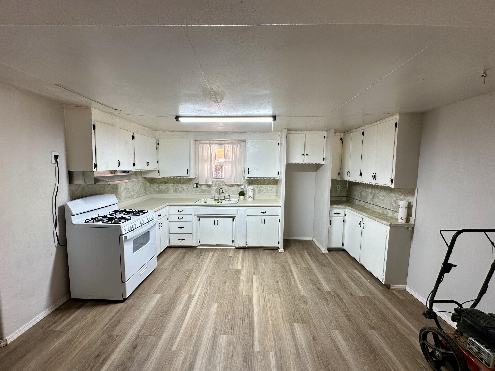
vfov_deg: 85.7
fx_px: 200
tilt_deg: -4.2
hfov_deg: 102.1
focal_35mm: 14
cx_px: 248
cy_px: 186
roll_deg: -0.4
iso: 64
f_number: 2.2
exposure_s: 1/120
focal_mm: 2.22
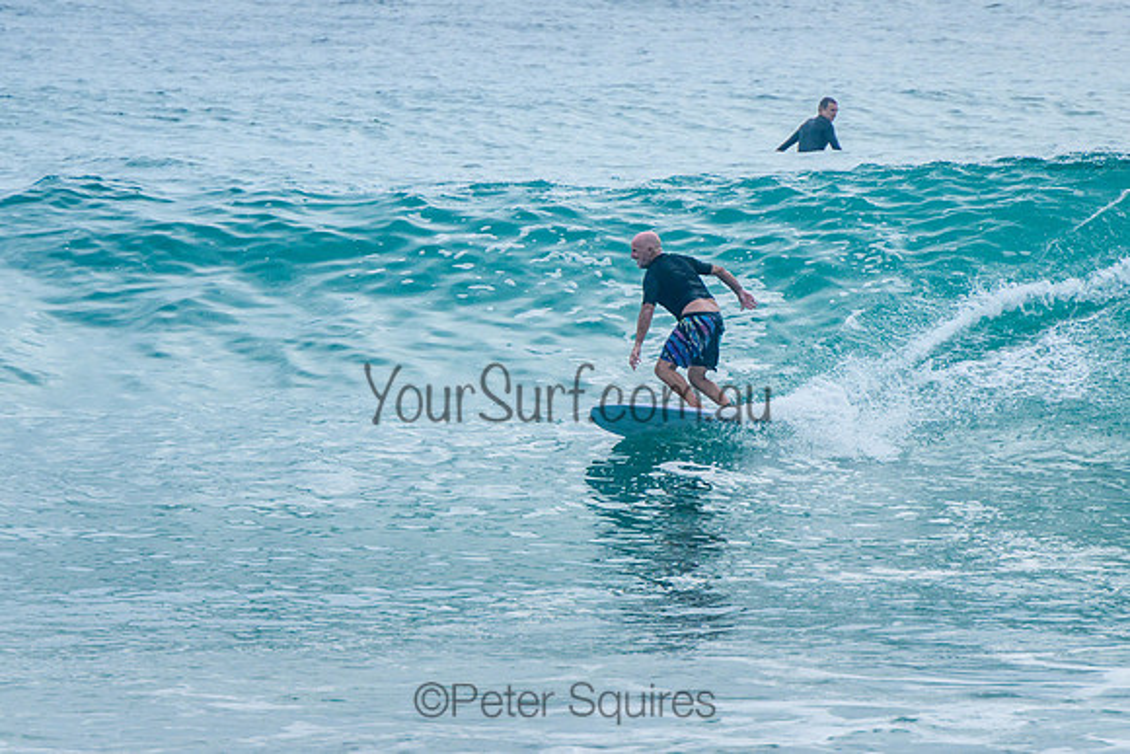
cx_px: 581
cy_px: 437
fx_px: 17278
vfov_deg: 2.5
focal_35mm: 550
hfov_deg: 3.7
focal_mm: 400
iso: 500
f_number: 9
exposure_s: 1/2000
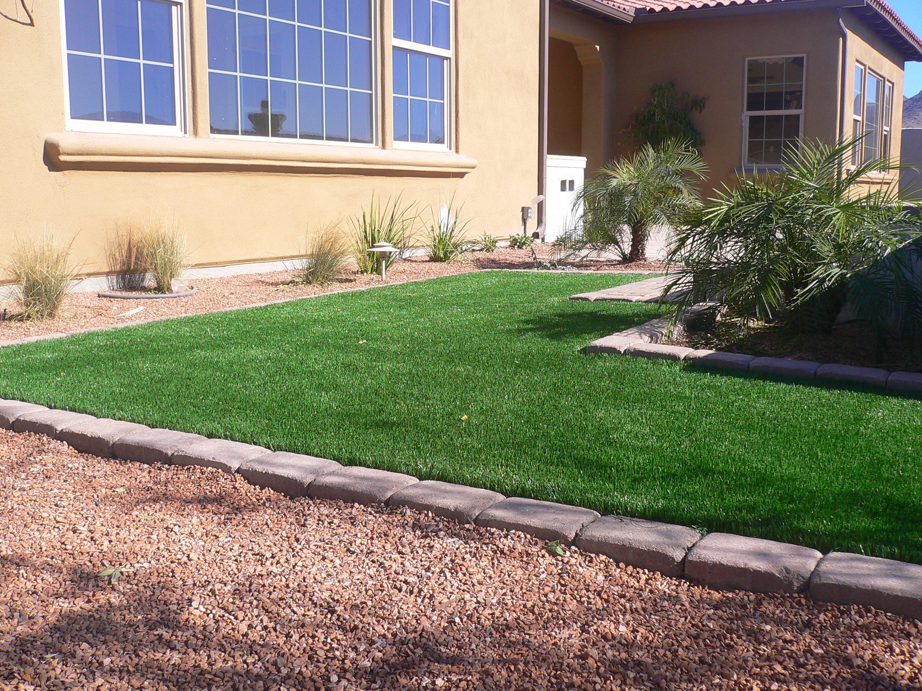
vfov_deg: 40.7
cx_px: 461
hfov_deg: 52.6
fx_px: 932
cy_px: 346
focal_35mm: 35
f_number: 5.6
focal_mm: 5.8
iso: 80
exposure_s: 1/200
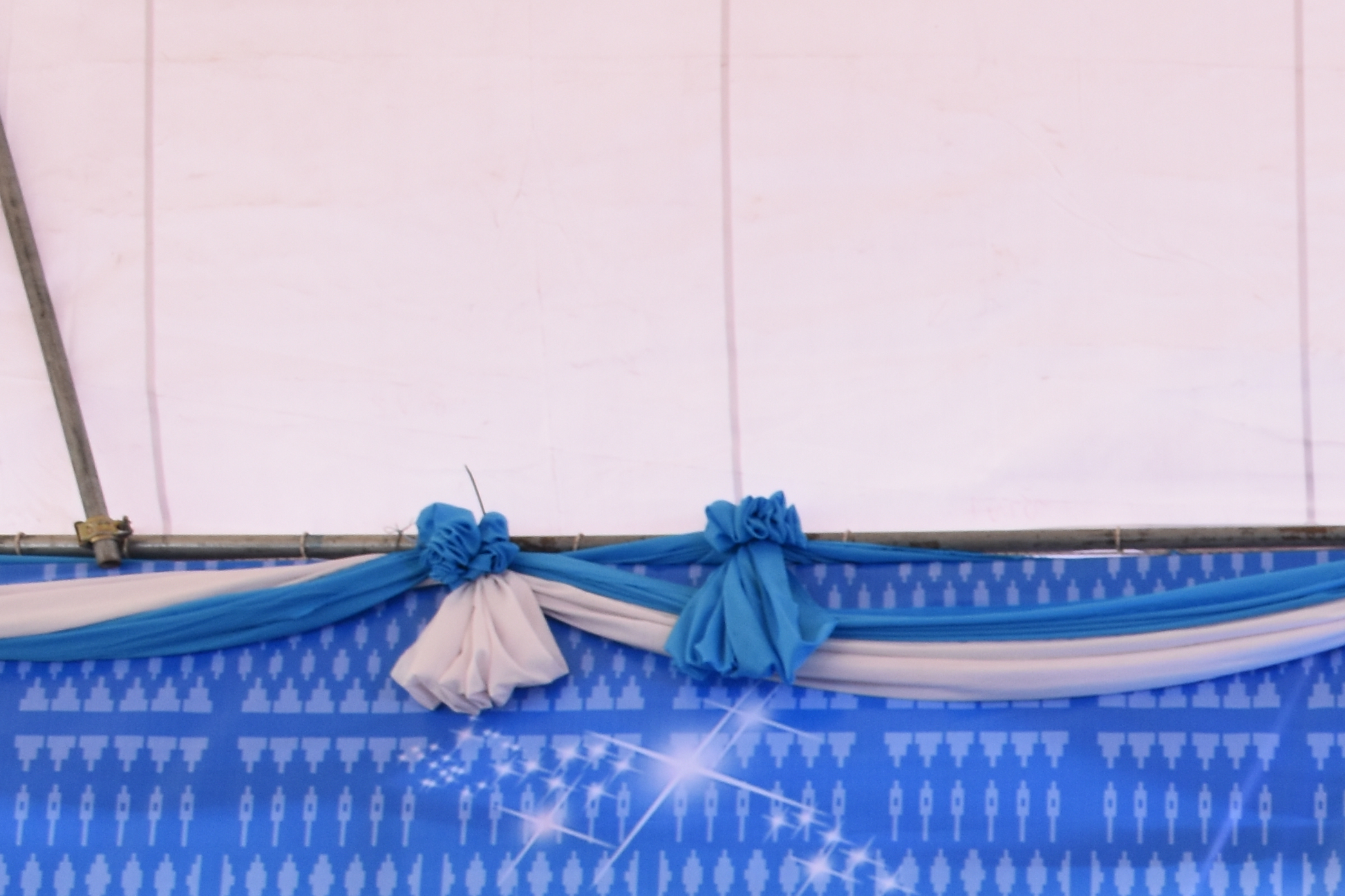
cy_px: 1235
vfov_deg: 11.8
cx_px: 1790
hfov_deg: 17.1
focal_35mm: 112
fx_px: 4184
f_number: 7.1
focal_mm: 26
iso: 400
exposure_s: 1/200
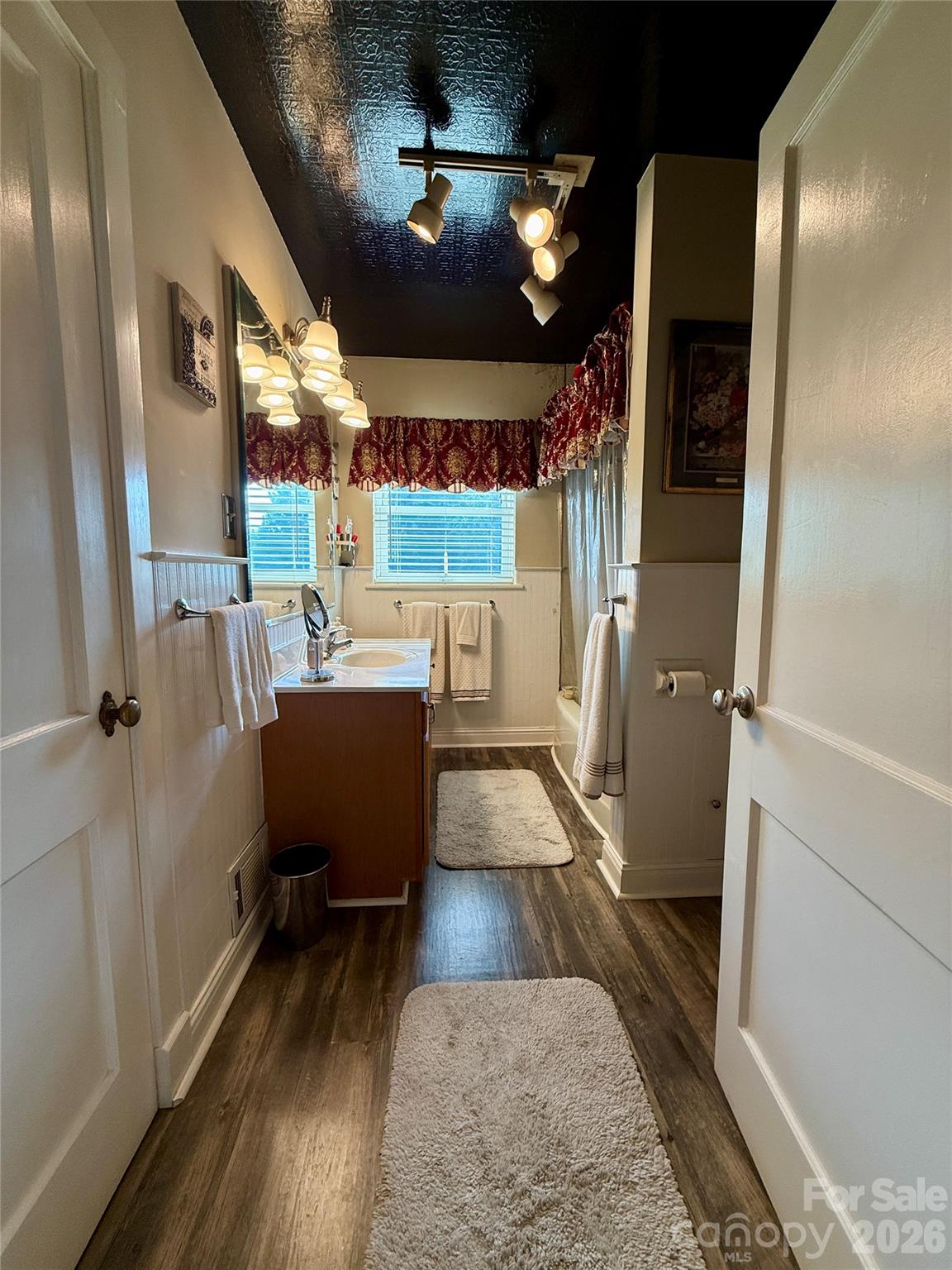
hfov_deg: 85.7
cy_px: 635
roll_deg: -0.4
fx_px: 513
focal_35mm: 14
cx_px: 476
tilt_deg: -5.7
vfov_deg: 102.1
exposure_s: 1/120
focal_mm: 2.22
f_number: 2.2
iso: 100
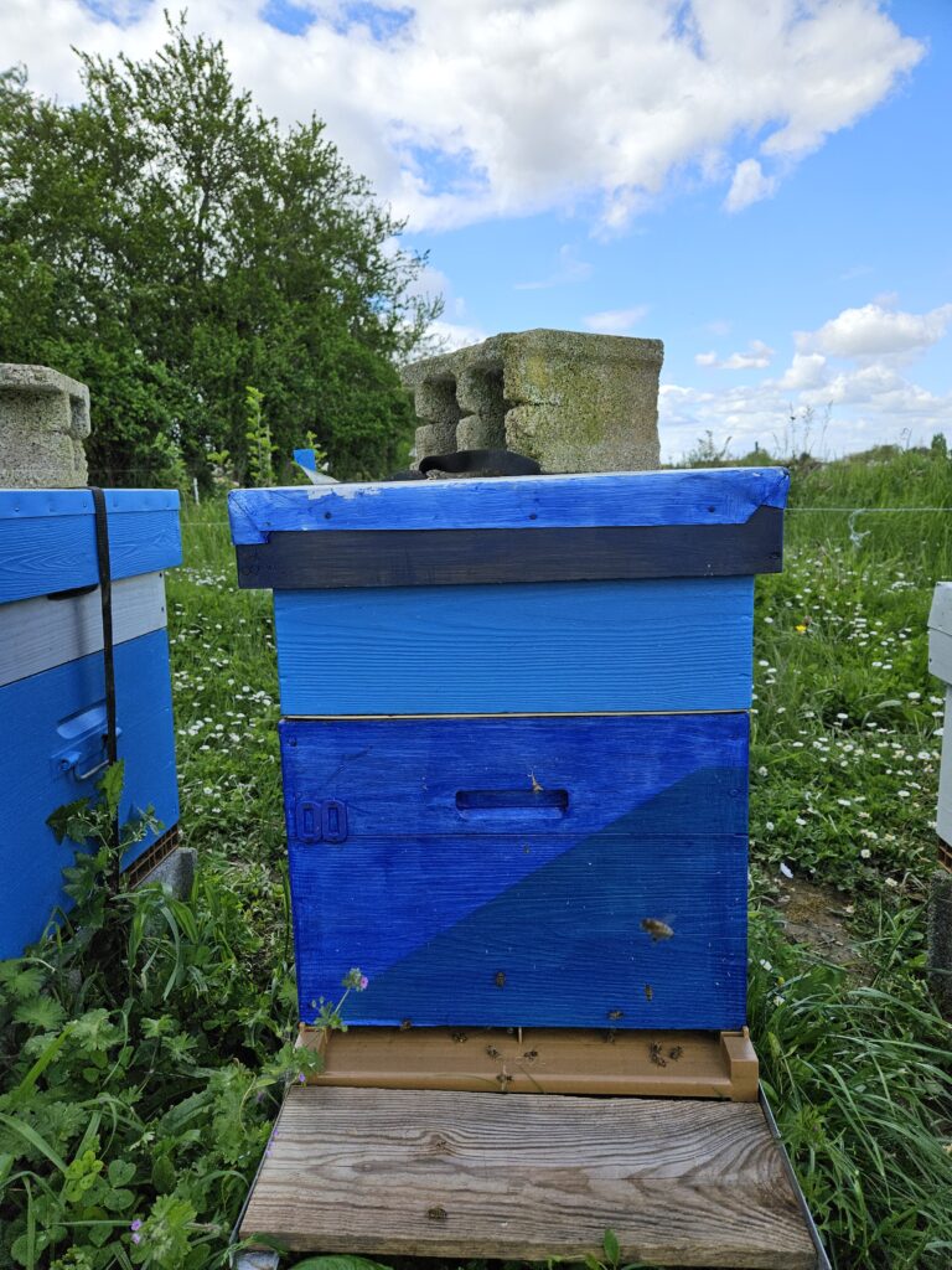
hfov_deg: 58.9
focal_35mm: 23
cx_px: 476
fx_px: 843
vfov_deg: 73.9
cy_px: 635
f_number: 1.8
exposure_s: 1/2000
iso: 64
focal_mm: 5.4
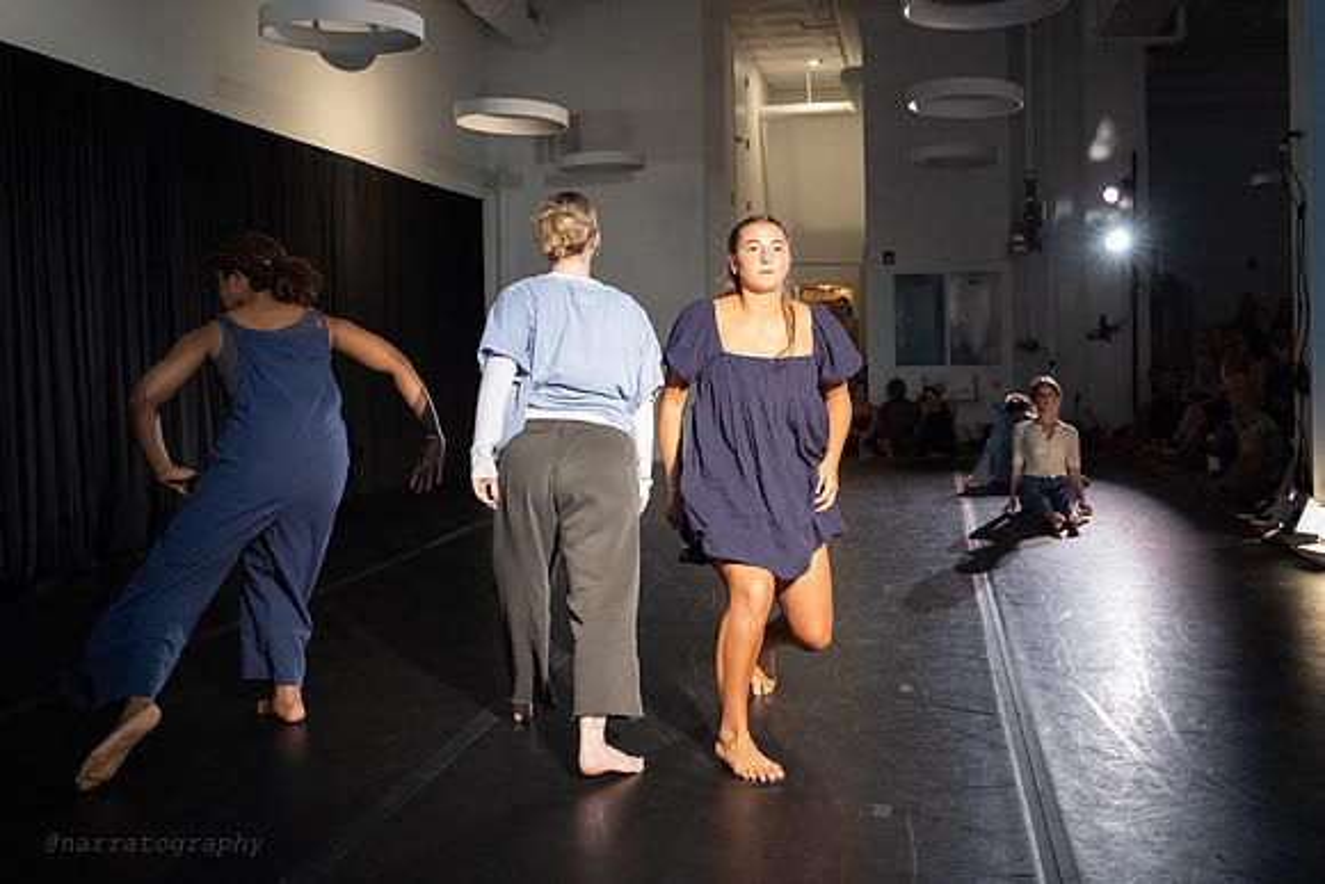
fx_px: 1239
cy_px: 357
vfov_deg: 39.1
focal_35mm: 34
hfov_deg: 55.8
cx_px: 795
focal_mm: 28
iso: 6400
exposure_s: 1/400
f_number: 3.5
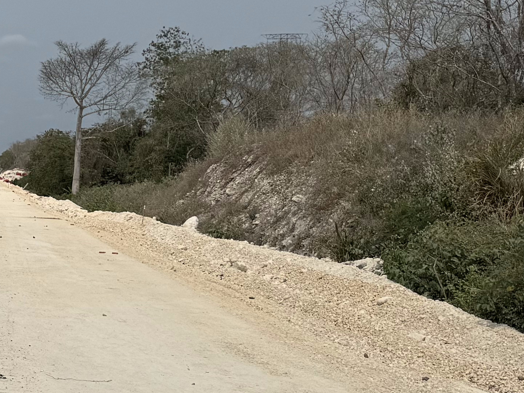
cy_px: 237
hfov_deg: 17.5
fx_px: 1438
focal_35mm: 95
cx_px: -369
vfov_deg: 15.5
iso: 80
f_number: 1.78
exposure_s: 1/12346
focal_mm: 6.86
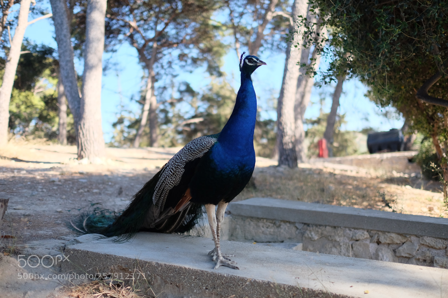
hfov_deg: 54.4
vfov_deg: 37.9
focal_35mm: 35
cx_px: 224
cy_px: 149
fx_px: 436
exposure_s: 1/1300
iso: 800
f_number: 1.4
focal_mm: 23
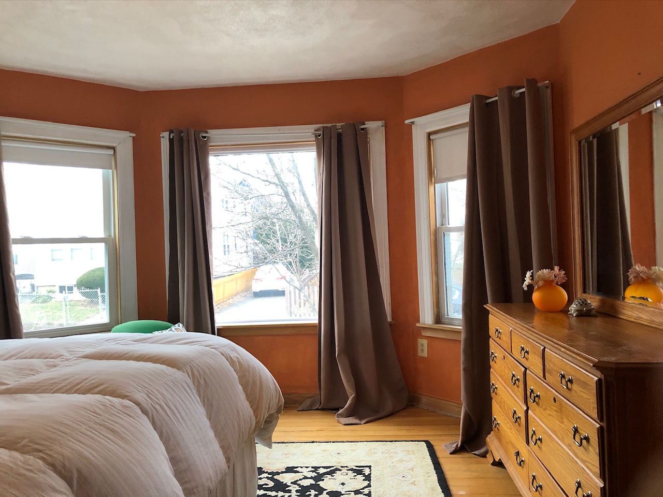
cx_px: 332
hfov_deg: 63.4
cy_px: 248
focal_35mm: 28
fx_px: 536
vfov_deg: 49.7
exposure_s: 1/30
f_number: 1.8
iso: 40
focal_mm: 3.99
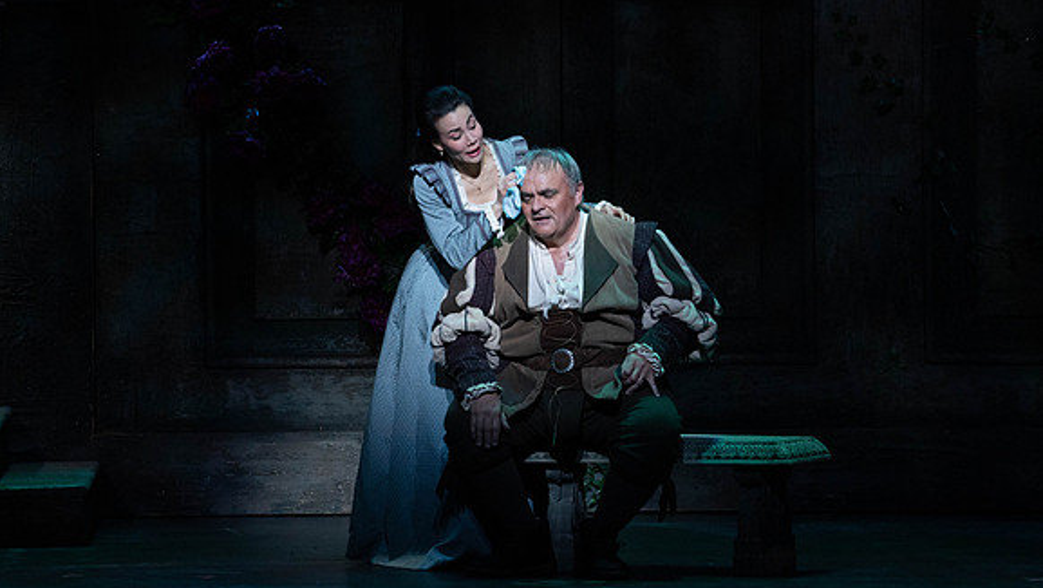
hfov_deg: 8.3
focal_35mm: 259
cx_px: 495
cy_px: 228
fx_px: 7165
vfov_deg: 4.7
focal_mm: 200
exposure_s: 1/200
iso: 5000
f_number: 5.6
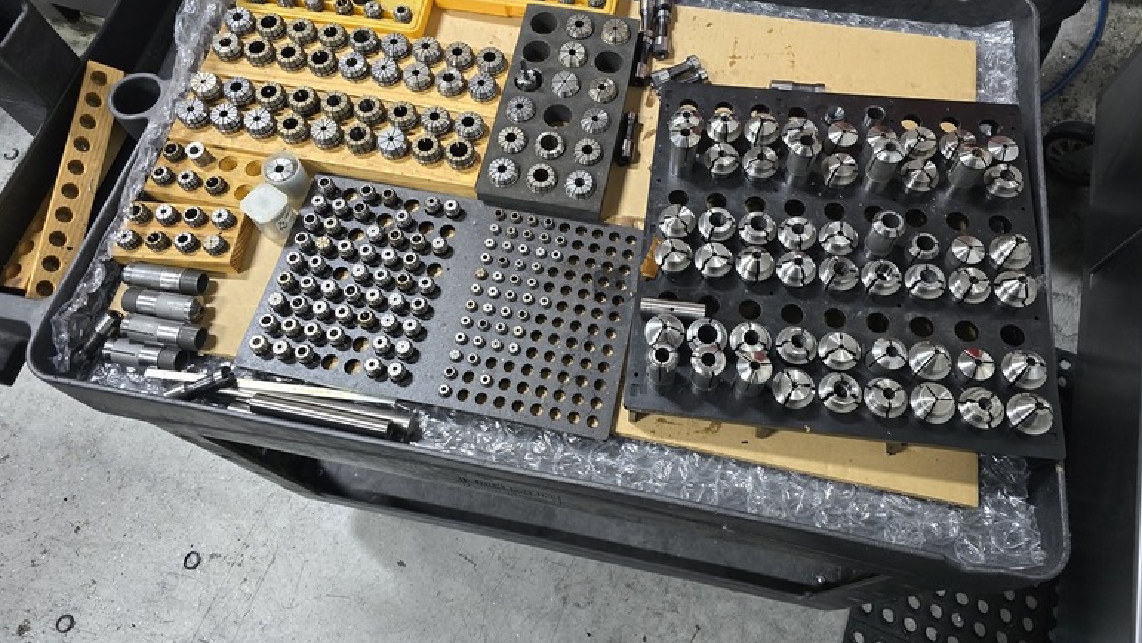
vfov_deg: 44.1
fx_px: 787
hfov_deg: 71.9
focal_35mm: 26
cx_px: 585
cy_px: 244
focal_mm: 6.3
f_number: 1.7
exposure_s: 1/120
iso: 800
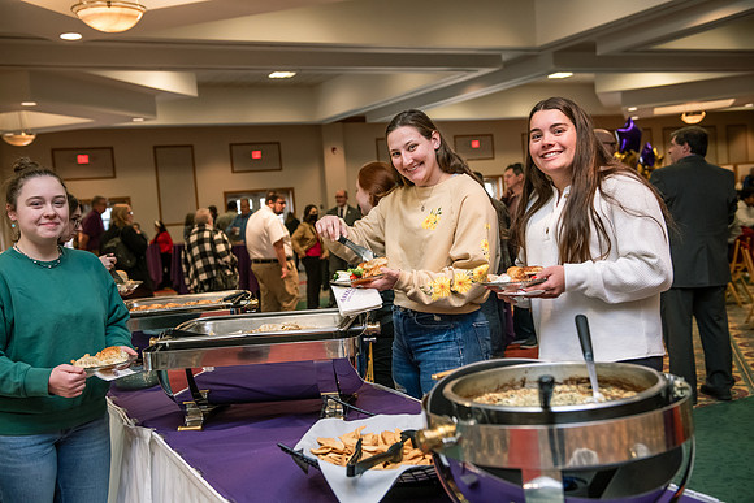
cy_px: 252
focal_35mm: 42
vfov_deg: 31.9
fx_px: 880
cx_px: 377
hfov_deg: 46.4
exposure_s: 1/160
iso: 1600
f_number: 3.5
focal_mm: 42
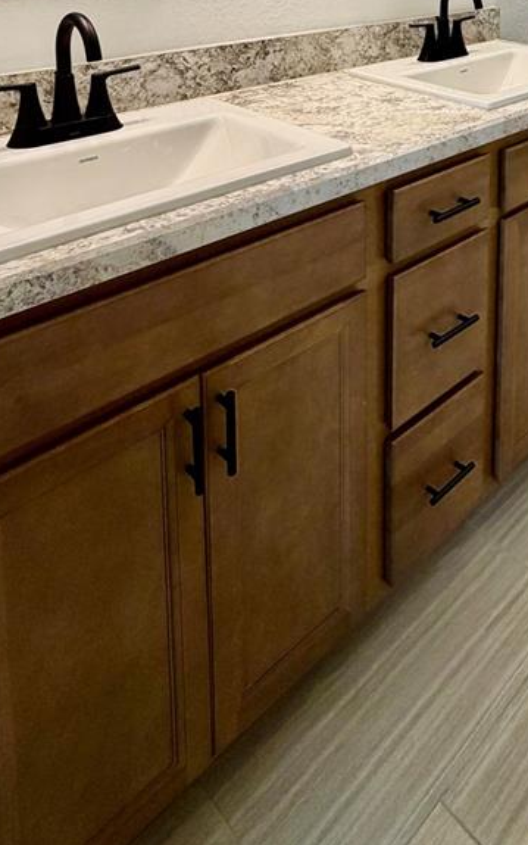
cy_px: 1
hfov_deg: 37.2
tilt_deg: -6.5
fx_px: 713
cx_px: 504
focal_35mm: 31
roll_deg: -1.5
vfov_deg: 49.9
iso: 125
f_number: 2.2
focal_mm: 2.22
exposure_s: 1/120
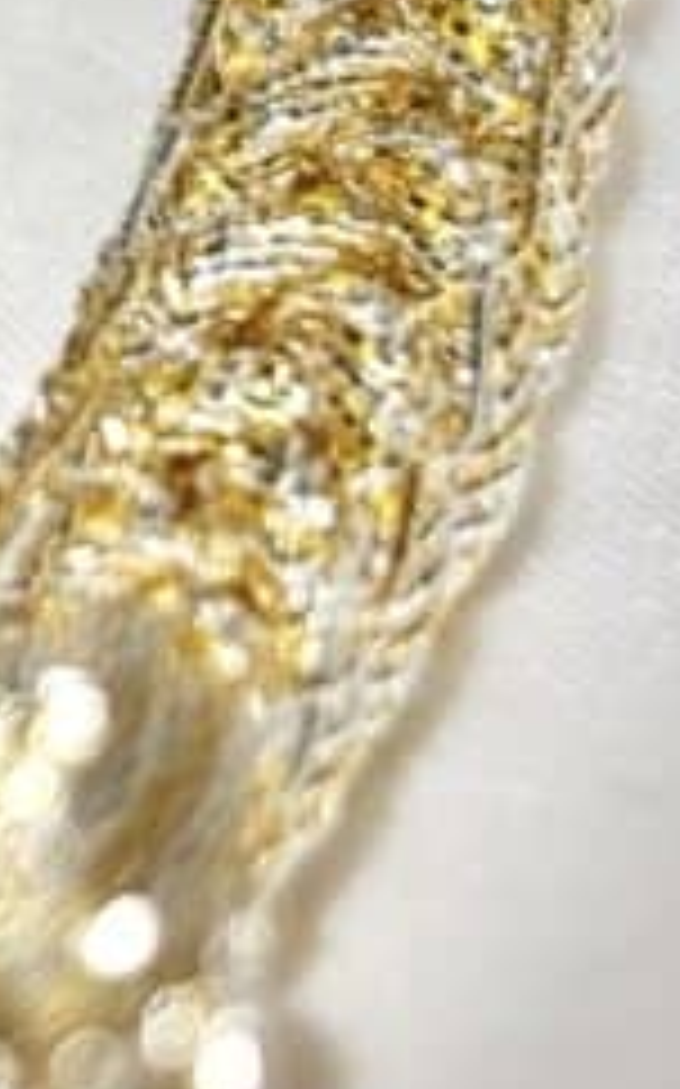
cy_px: -216
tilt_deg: -24.6
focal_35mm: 233
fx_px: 6917
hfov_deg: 5.4
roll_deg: +6.0
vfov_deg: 8.9
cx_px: -959
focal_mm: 5.96
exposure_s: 1/332
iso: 32
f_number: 1.6
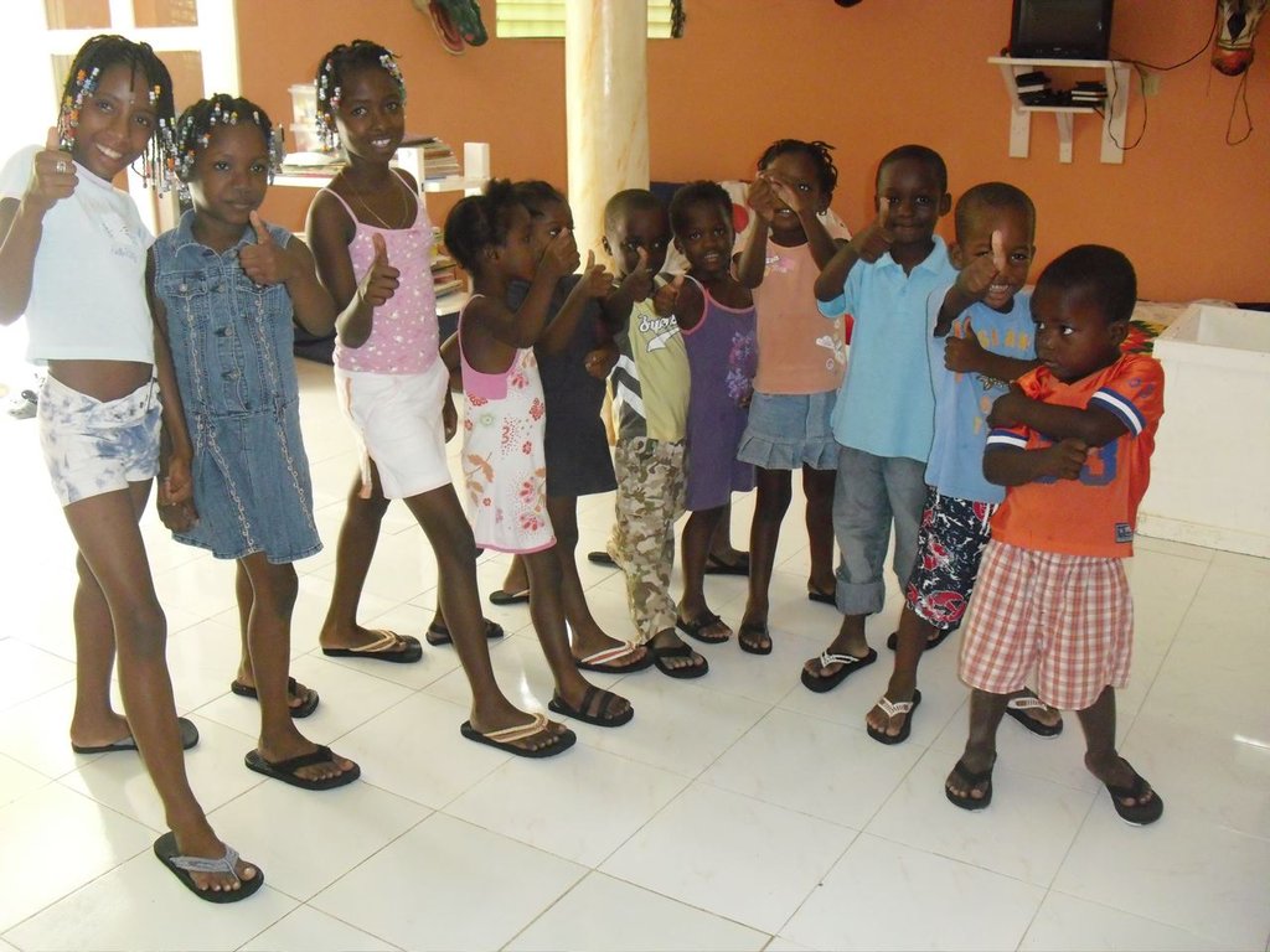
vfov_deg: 39.7
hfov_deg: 51.4
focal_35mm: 36
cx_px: 635
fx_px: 1321
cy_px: 476
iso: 400
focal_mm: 6.3
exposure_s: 1/60
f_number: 3.1
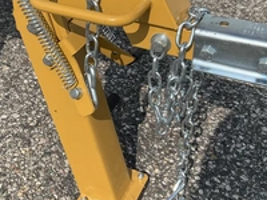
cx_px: 96
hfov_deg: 33.0
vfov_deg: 25.2
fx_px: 447
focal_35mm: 58
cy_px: 81
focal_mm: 3
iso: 25
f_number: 1.8
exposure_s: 1/2141
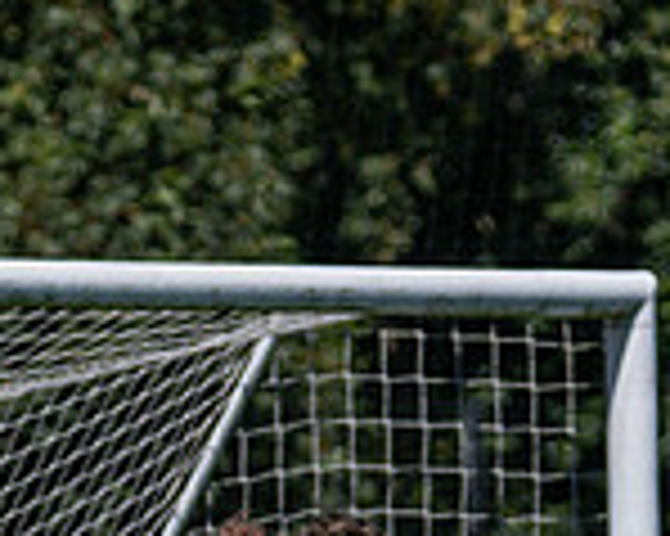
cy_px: 905
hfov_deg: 1.9
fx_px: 20292
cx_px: -67
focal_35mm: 1024
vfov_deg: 1.5
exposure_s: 1/5000
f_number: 4
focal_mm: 160
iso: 320
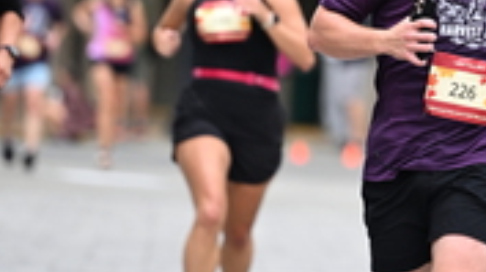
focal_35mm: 555
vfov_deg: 2.2
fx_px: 7142
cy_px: 47
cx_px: 421
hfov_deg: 3.9
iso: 640
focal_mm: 170
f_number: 2.8
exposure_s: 1/2000
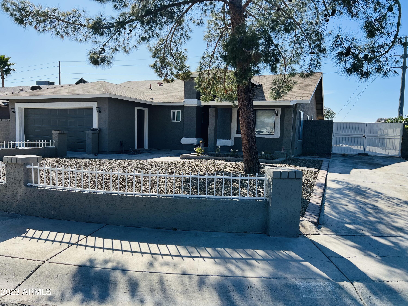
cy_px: 153
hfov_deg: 67.3
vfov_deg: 53.1
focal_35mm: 26
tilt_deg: -3.7
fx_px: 306
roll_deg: -2.1
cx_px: 204
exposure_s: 1/3077
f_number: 1.5
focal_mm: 5.7
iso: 50
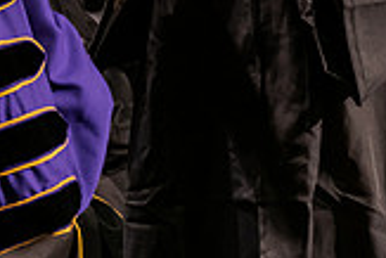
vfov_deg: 6.2
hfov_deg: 9.3
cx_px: 38
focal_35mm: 221
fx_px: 2372
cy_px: -131
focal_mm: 62
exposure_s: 1/200
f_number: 6.3
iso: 1600
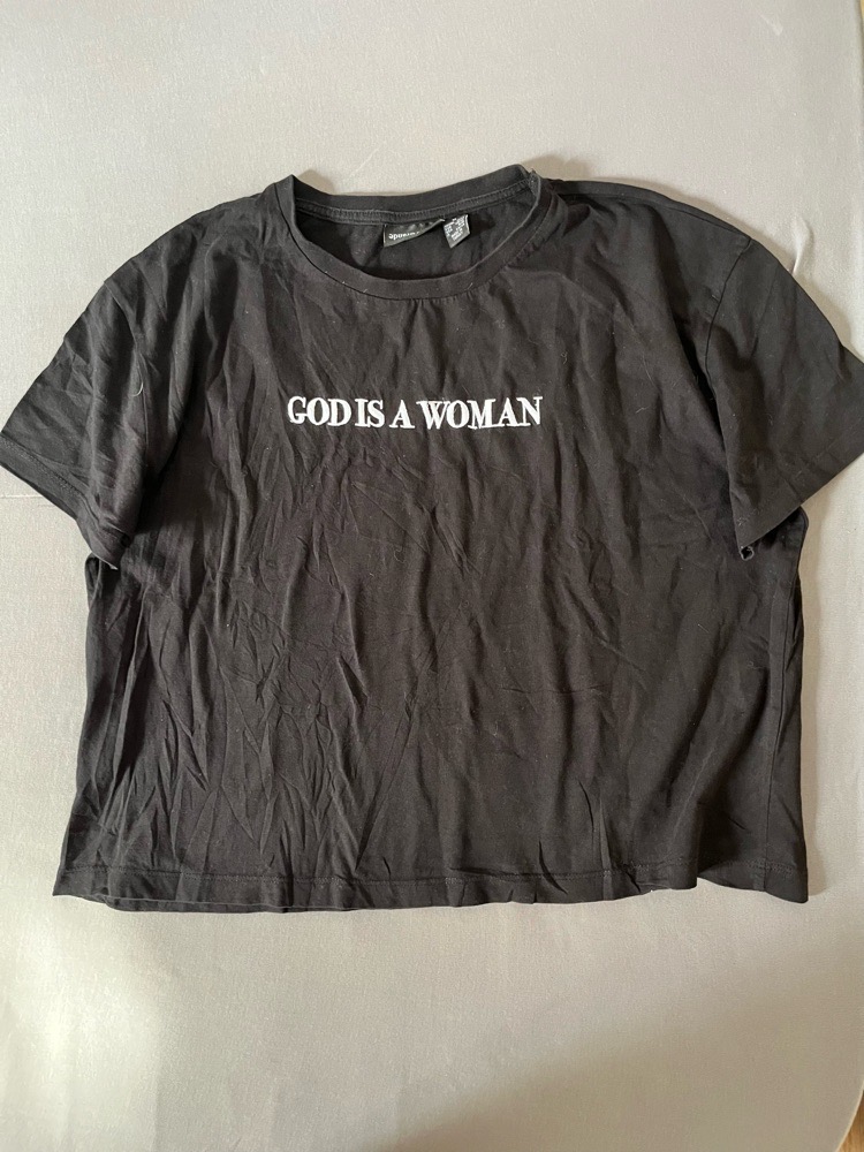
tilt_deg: -88.2
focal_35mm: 26
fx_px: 865
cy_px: 576
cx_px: 432
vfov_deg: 67.3
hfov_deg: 53.1
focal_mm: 5.1
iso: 640
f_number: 1.6
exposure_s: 1/40
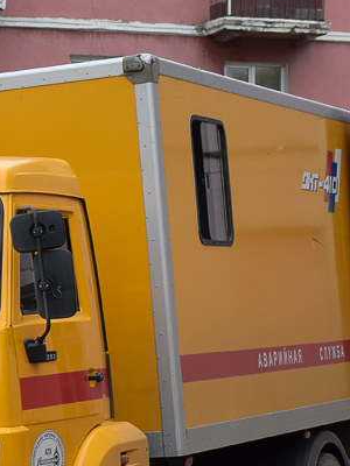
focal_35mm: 147
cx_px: -50
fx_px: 1982
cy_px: 336
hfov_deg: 10.0
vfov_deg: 13.4
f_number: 8
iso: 250
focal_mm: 34
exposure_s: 1/250
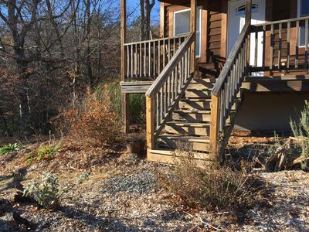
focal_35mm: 29
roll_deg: -1.3
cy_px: 116
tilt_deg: -2.8
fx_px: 259
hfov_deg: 61.7
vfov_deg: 48.2
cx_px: 154
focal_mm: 4.15
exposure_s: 1/487
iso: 25
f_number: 2.2
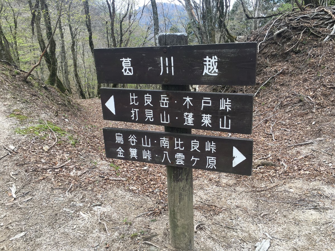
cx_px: 168
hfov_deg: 61.7
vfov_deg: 48.2
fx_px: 281
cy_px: 126
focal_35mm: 29
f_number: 2.2
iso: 25
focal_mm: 4.15
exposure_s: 1/329
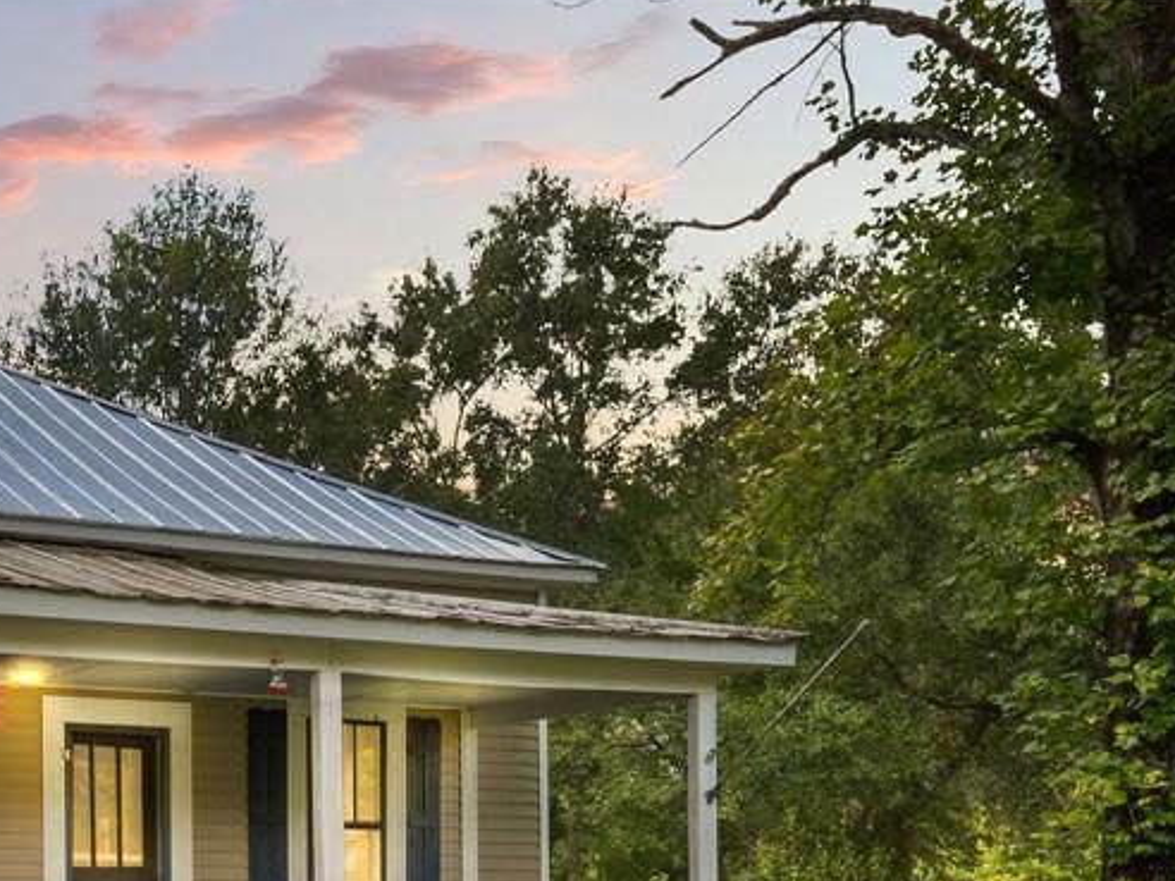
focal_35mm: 50
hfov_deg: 34.3
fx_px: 1697
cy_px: 905
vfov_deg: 27.3
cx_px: -38
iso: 400
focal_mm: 12
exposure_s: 1/30
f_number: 11
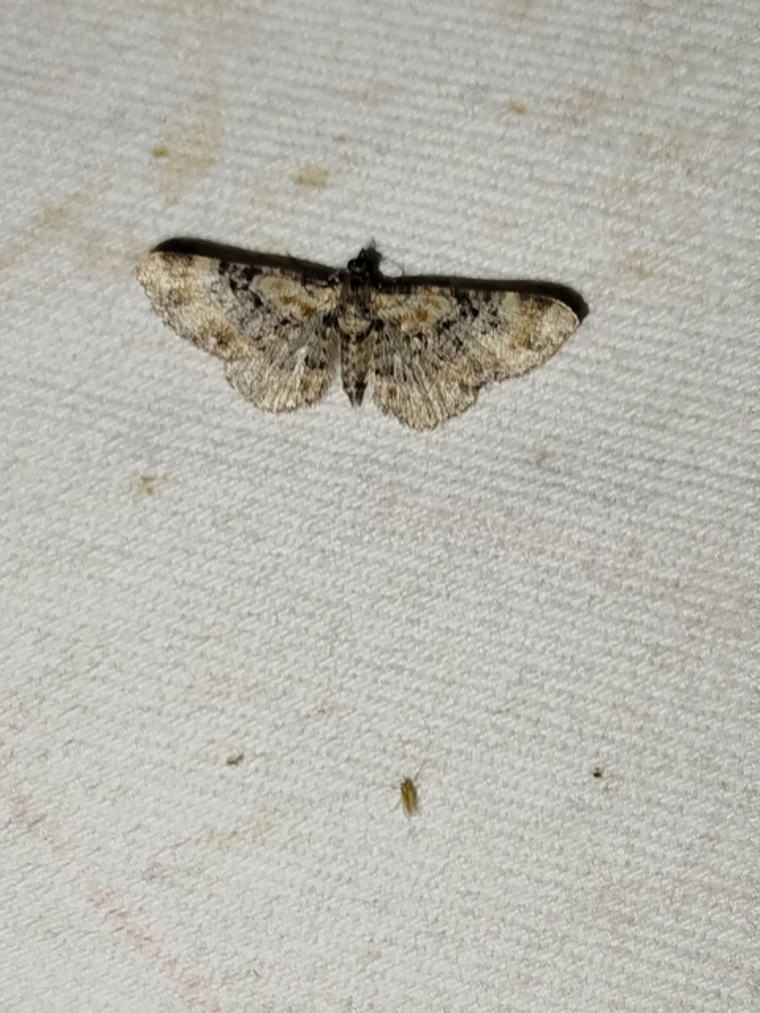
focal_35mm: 74
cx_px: 380
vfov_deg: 26.3
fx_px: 2166
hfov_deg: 19.9
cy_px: 506
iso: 80
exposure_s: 1/50
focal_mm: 5.31
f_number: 1.7
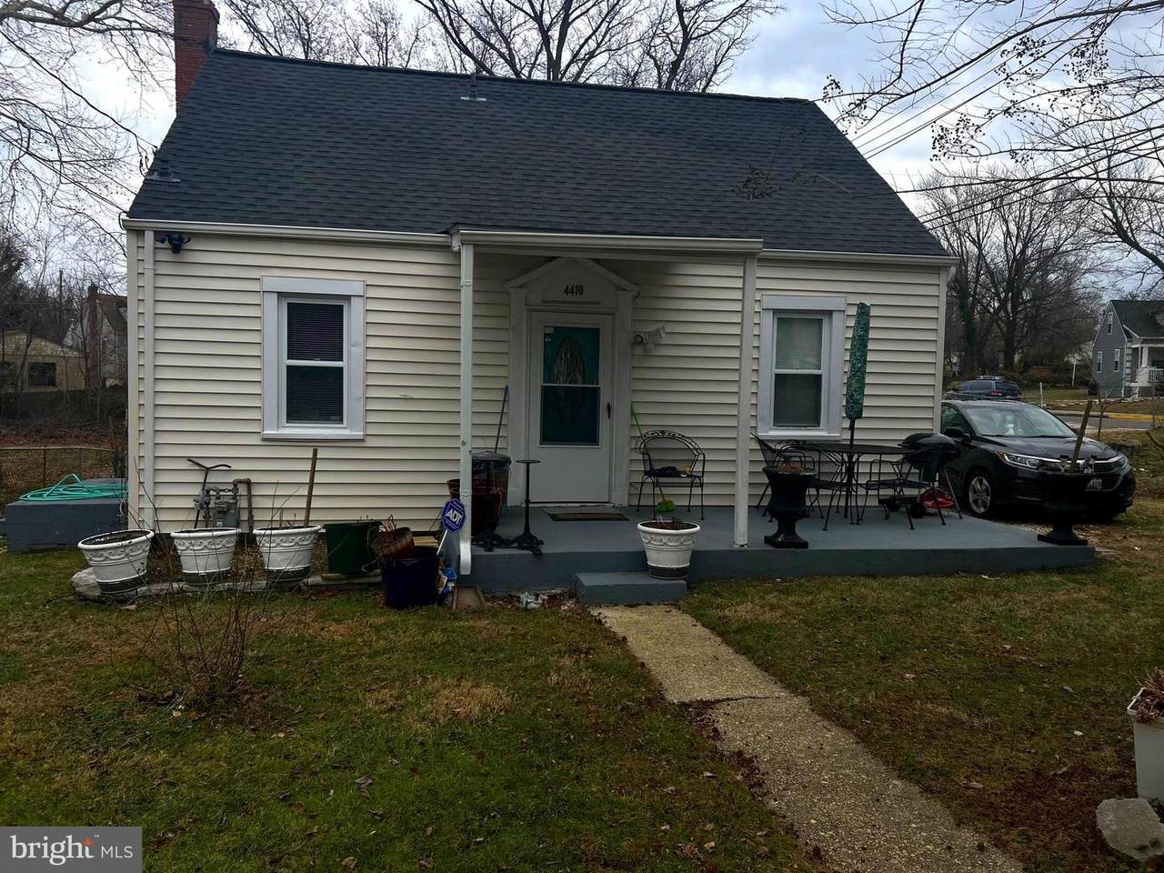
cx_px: 582
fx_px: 874
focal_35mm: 26
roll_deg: -0.6
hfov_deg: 67.3
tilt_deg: -2.3
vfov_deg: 53.1
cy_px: 436
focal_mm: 5.7
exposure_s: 1/4274
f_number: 1.5
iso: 50
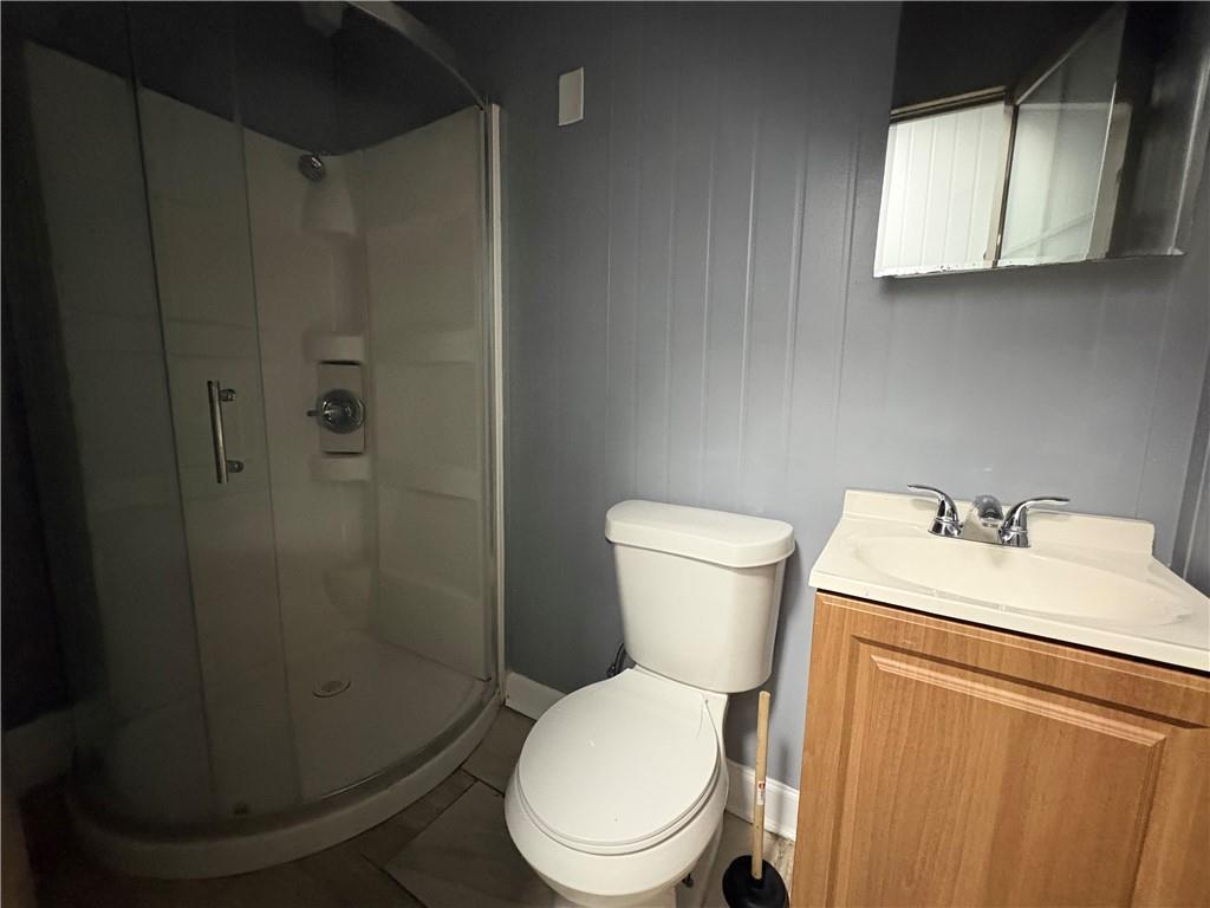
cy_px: 454
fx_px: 489
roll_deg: -0.8
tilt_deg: -8.6
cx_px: 605
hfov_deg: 102.1
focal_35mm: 14
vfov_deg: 85.7
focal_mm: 2.22
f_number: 2.2
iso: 1000
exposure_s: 1/40
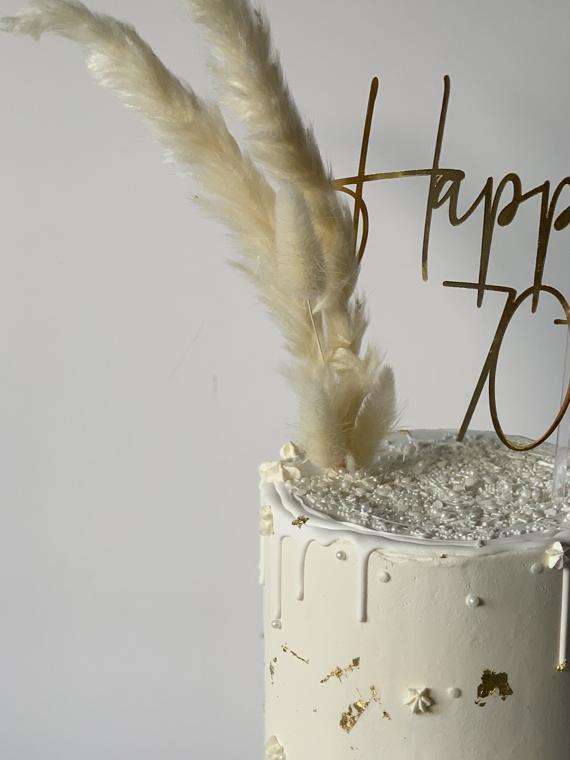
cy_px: 539
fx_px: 1800
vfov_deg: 23.7
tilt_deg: -22.0
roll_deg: -0.1
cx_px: 418
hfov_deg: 17.9
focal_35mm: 82
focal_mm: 6
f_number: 2.4
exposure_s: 1/122
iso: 50
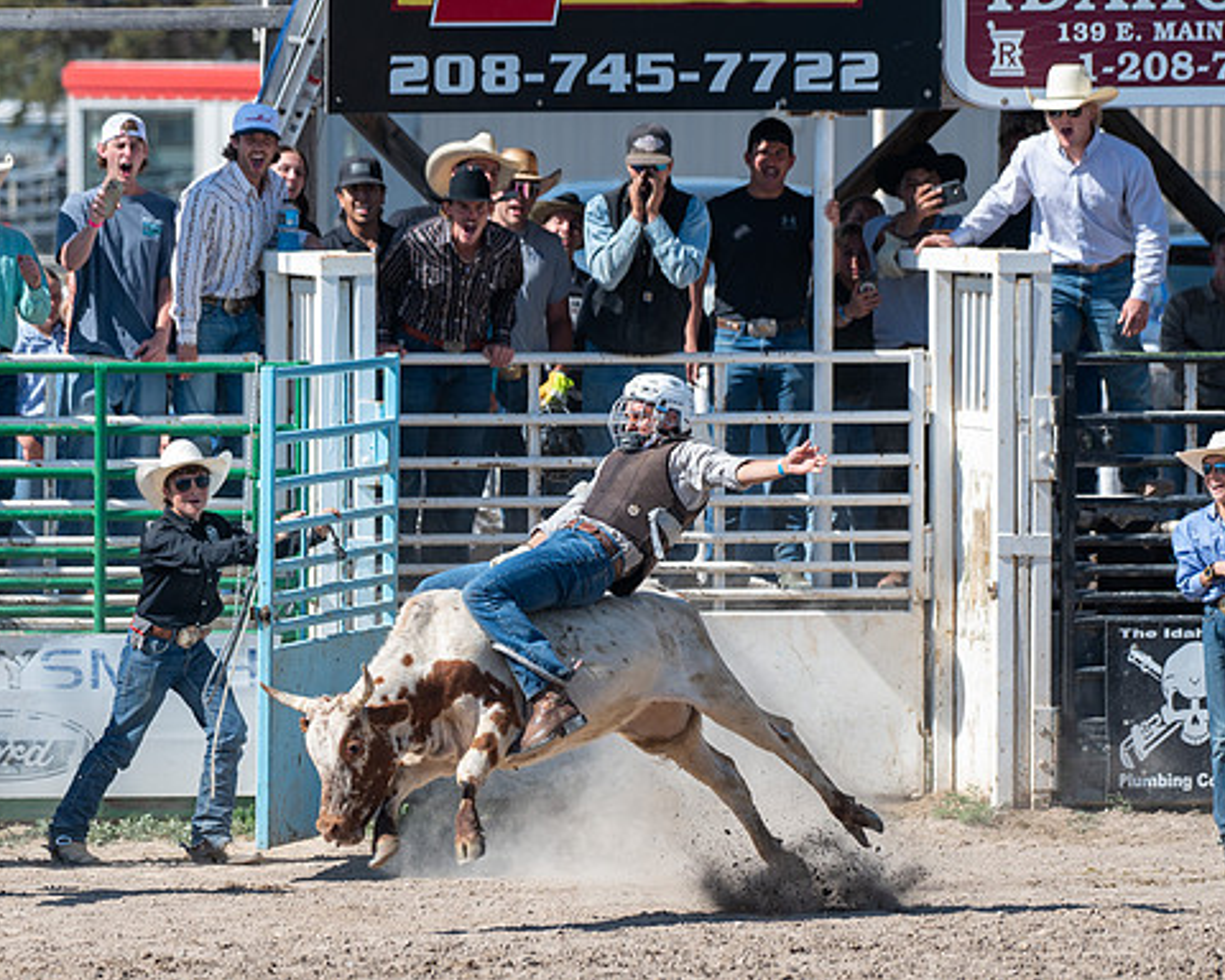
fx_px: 13016
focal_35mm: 359
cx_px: 586
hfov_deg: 5.4
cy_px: 552
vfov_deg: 4.3
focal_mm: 270
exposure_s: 1/800
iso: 250
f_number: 5.6
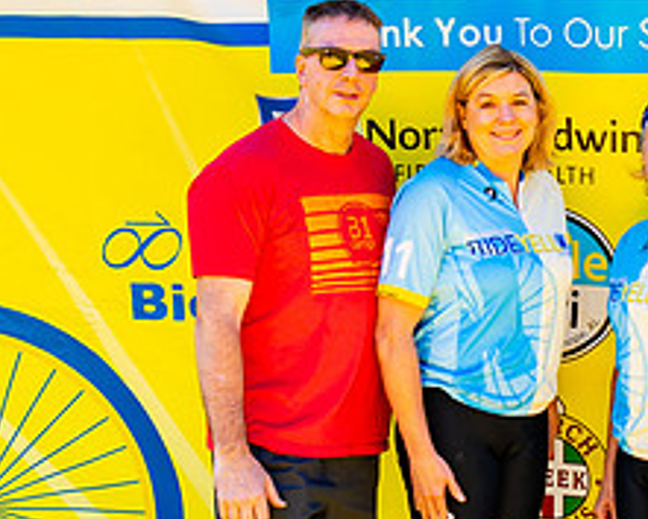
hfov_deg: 19.6
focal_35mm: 95
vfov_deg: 16.2
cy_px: 341
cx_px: 640
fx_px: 1823
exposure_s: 1/200
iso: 100
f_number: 2.8
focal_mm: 32
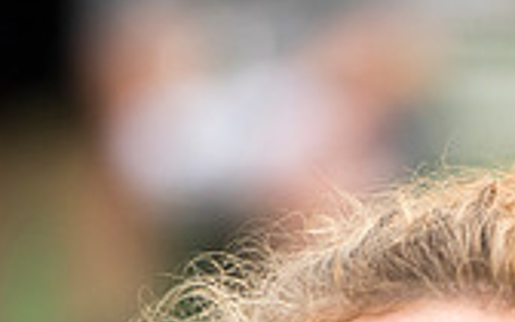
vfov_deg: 1.9
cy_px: 587
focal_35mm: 687
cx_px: 441
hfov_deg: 3.1
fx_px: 9642
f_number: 2.8
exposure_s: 1/1250
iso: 1000
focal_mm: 195
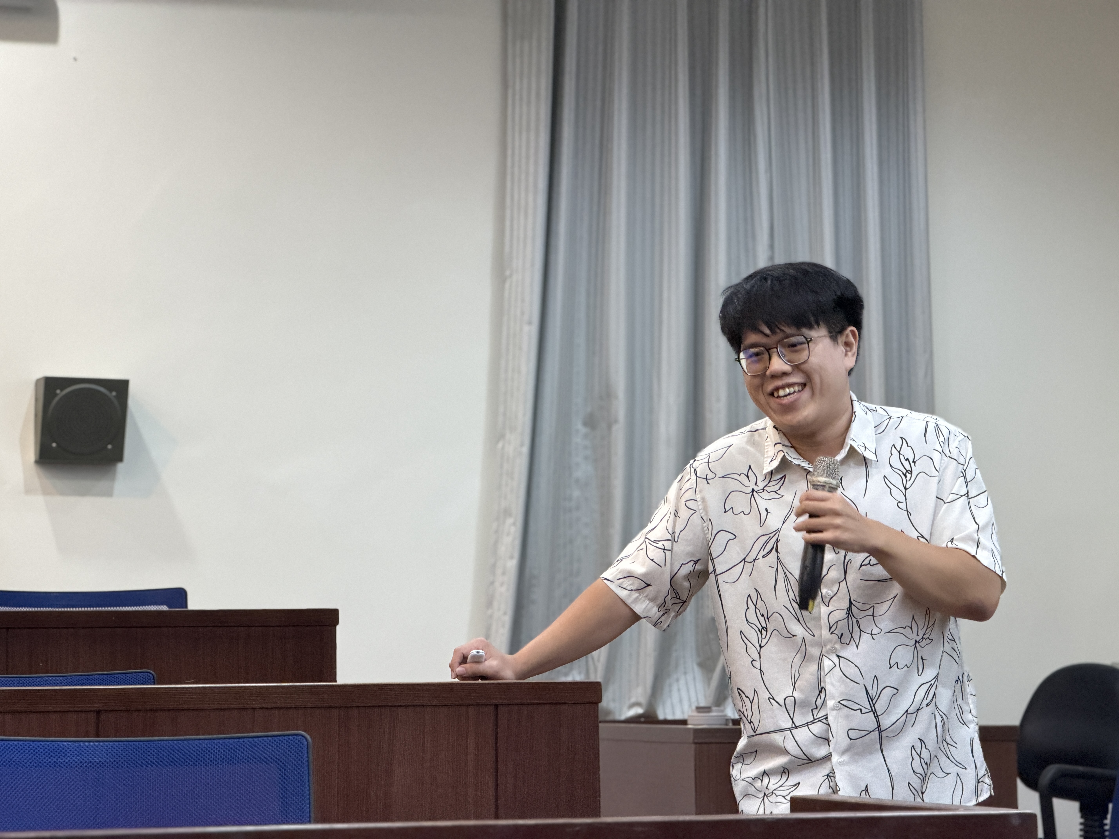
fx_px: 3233
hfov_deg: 19.6
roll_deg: +0.5
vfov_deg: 14.8
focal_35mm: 100
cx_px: 560
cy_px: 420
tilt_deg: +4.7
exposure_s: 1/60
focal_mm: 16.89
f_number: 2.8
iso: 400
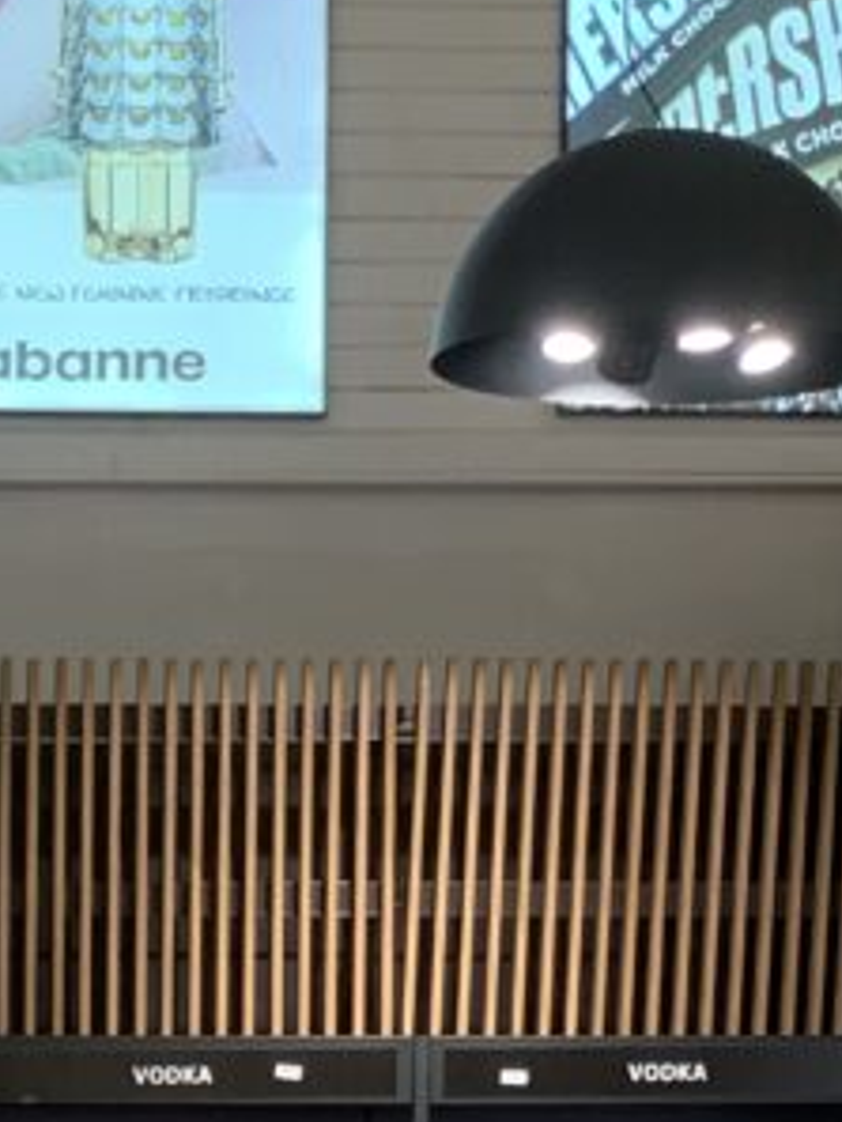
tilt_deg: -3.2
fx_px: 5801
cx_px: -336
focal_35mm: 179
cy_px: 1813
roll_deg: +0.1
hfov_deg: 8.2
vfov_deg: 10.6
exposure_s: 1/50
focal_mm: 6
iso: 100
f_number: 2.4
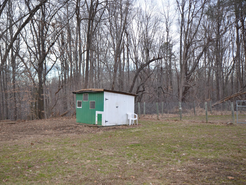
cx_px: 105
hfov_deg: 46.7
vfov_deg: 36.0
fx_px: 284
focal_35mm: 40
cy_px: 93
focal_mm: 24
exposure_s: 1/100
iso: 400
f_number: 4.5
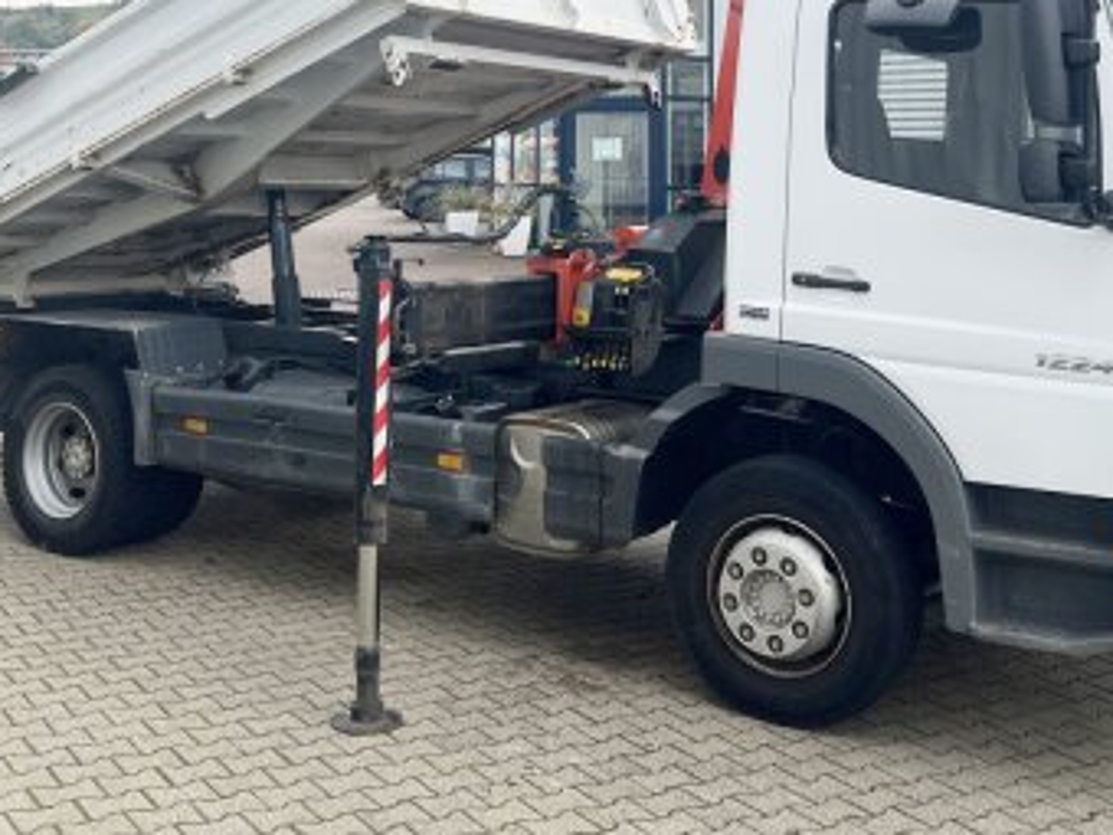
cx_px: 563
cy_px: 72
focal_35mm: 49
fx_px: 1575
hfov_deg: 38.9
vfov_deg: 28.5
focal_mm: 5.7
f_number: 1.5
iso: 50
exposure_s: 1/2994
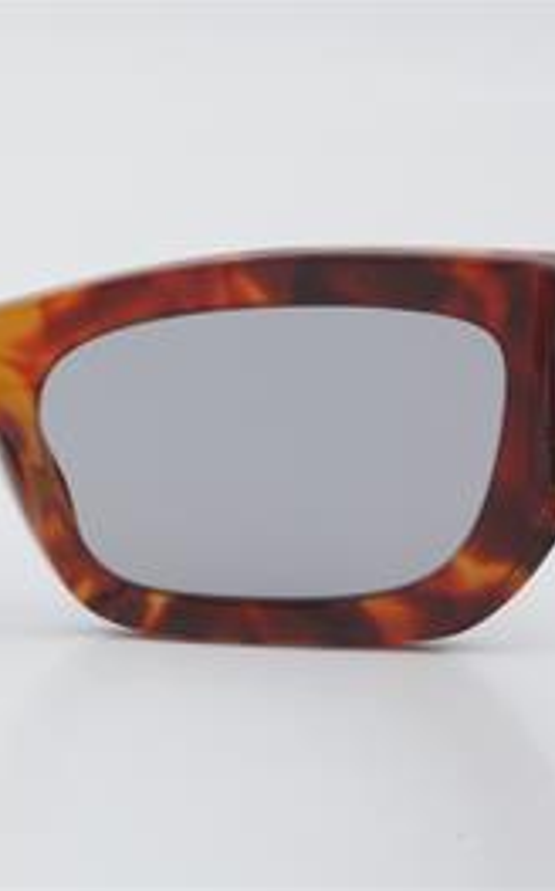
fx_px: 3097
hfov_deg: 10.1
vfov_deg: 16.4
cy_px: 444
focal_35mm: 128
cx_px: -58
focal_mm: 55
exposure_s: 1/3
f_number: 32
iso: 100
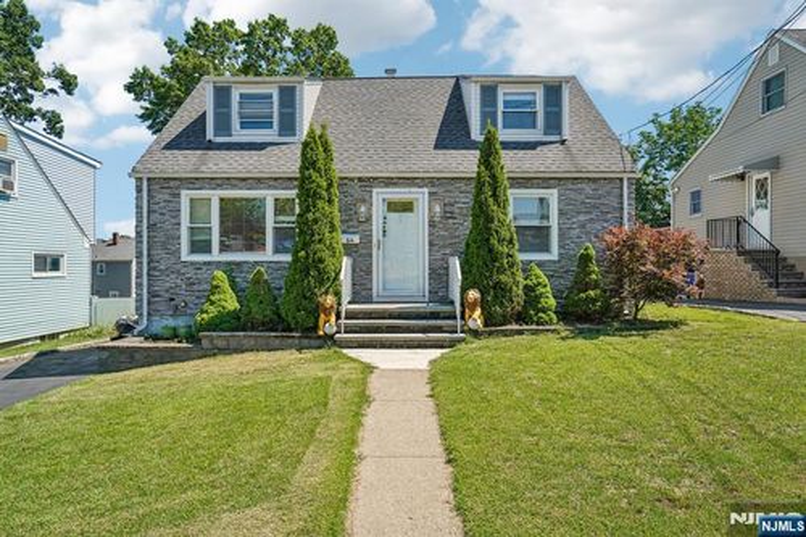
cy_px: 268
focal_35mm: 23
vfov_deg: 55.1
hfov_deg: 76.1
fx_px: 515
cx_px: 403
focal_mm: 23
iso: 400
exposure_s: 1/400
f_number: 8
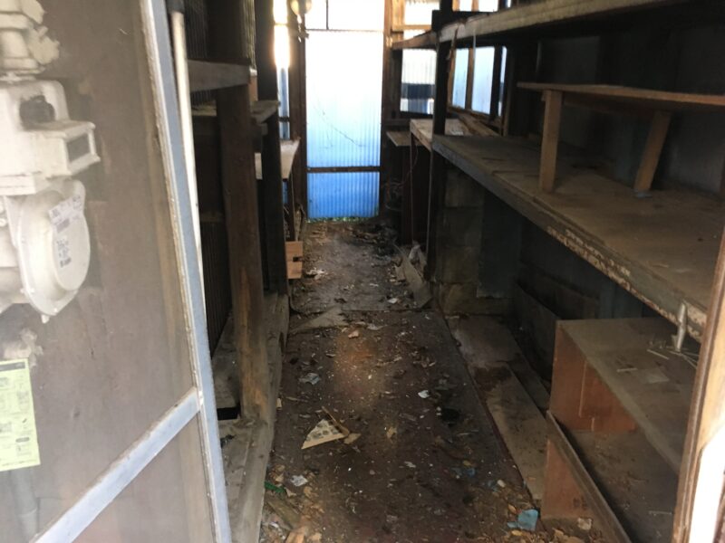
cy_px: 272
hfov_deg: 61.7
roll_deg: +2.8
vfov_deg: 48.2
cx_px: 362
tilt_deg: -20.9
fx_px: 607
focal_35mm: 29
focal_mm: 4.15
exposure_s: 1/17
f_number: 2.2
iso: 200
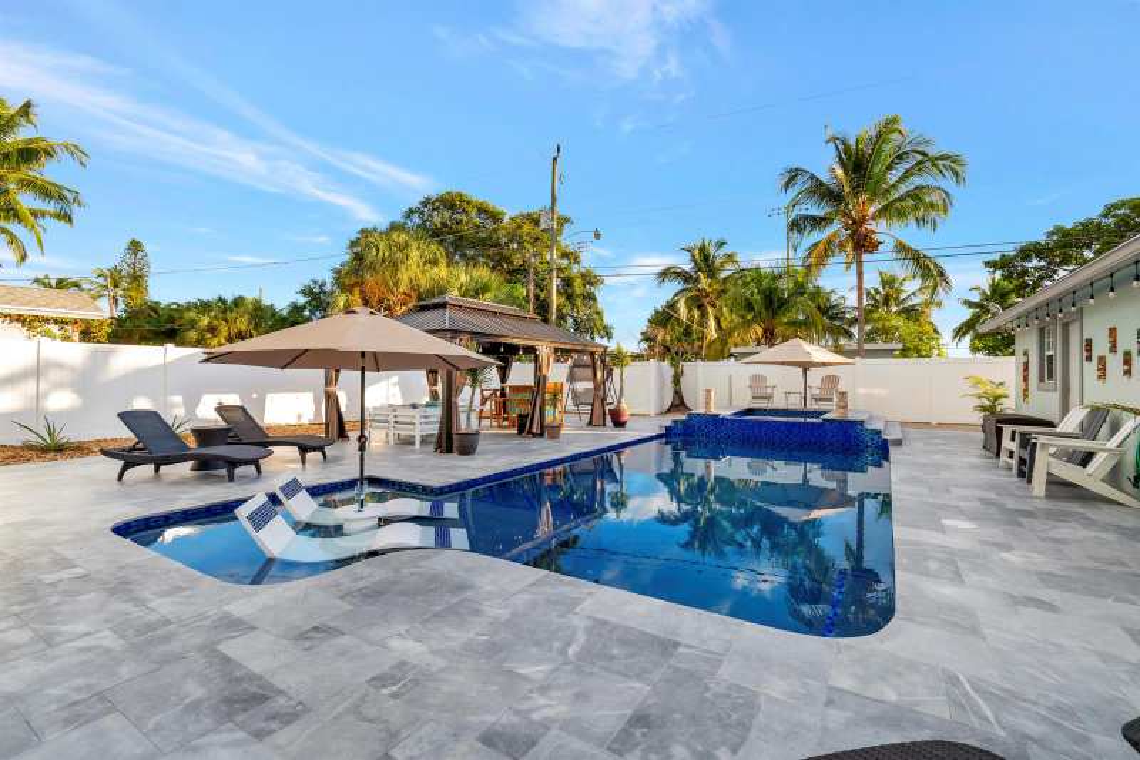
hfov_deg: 100.4
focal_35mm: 15
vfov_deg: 77.3
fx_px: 475
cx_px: 570
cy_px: 380
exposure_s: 1/125
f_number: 8
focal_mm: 10
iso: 500
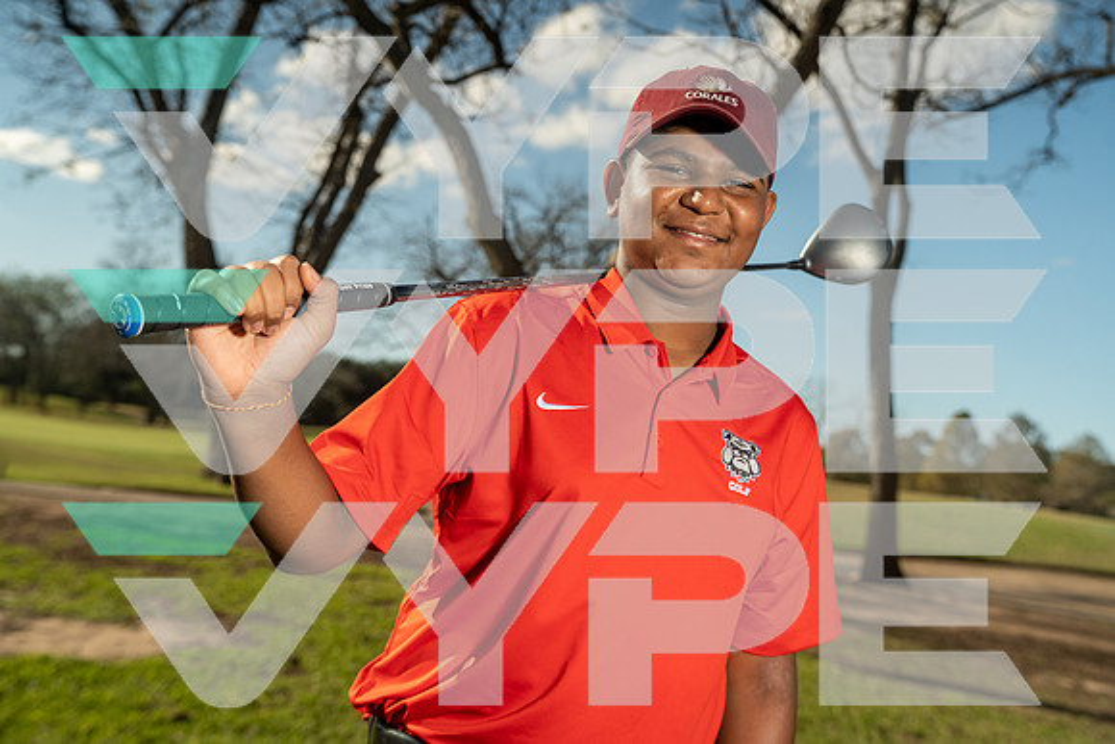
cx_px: 558
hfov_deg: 48.4
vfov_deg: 33.4
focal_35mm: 40
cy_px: 372
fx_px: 1239
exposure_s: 1/200
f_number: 4.5
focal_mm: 40
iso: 500
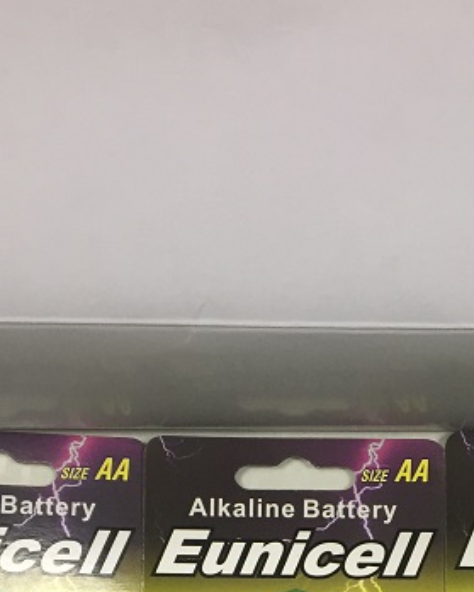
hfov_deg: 23.4
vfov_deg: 27.3
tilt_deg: -80.5
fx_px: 1138
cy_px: 609
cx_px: 304
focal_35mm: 65
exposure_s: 1/33
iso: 50
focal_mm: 4.15
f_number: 2.2
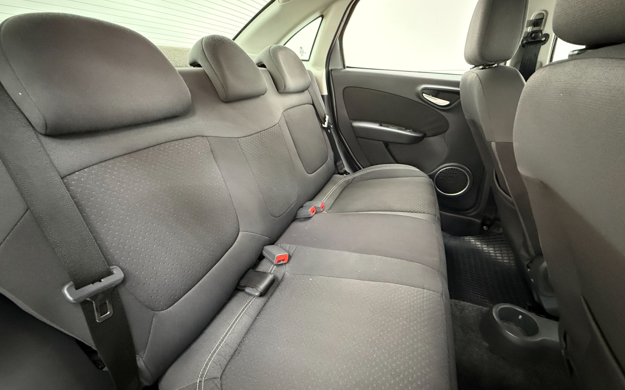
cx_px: 310
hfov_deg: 101.5
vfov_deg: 74.5
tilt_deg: -22.1
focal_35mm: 15
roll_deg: +0.3
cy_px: 172
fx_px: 255
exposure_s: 1/30
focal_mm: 2.22
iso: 1250
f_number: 2.2
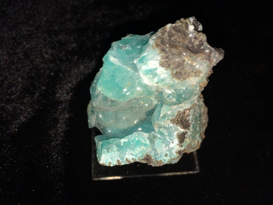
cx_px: 136
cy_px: 102
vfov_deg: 46.8
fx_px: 237
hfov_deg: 60.0
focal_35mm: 30
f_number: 2.2
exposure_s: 1/297
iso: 32
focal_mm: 4.12
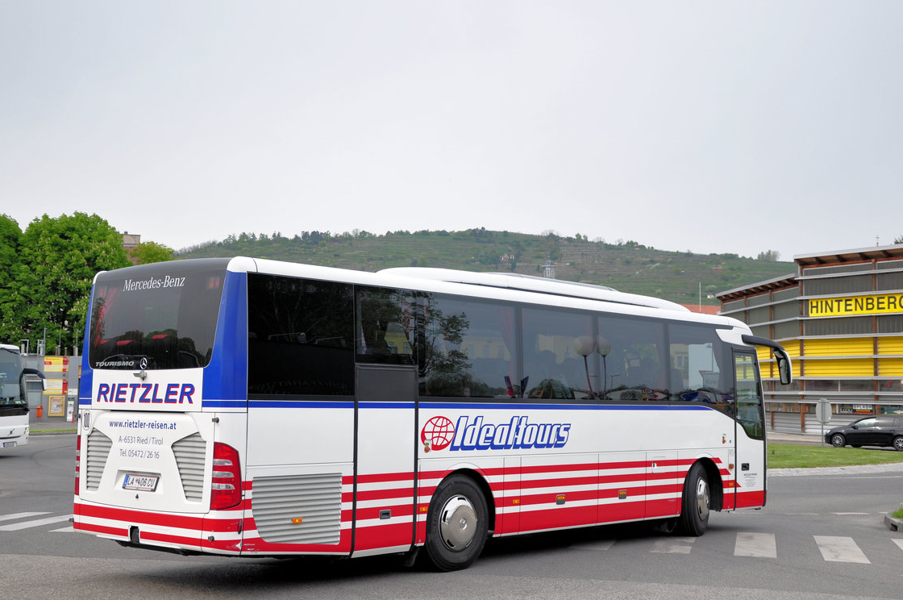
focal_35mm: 45
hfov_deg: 43.6
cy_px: 298
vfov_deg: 29.8
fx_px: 1127
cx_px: 454
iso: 200
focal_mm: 28
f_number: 4
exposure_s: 1/640
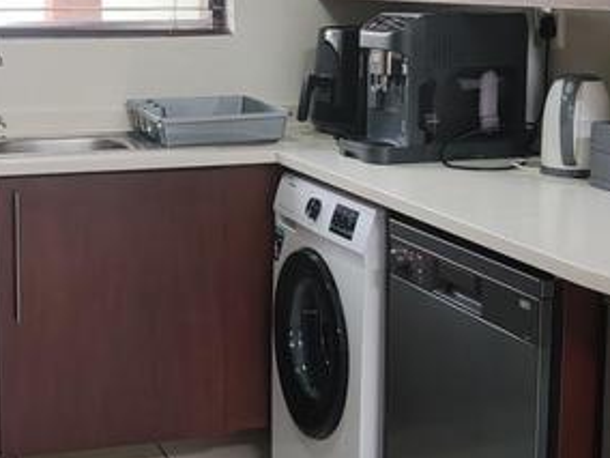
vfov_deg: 19.4
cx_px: 230
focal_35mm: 76
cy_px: 181
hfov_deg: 25.6
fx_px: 1339
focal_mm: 6.12
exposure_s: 1/100
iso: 200
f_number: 1.9
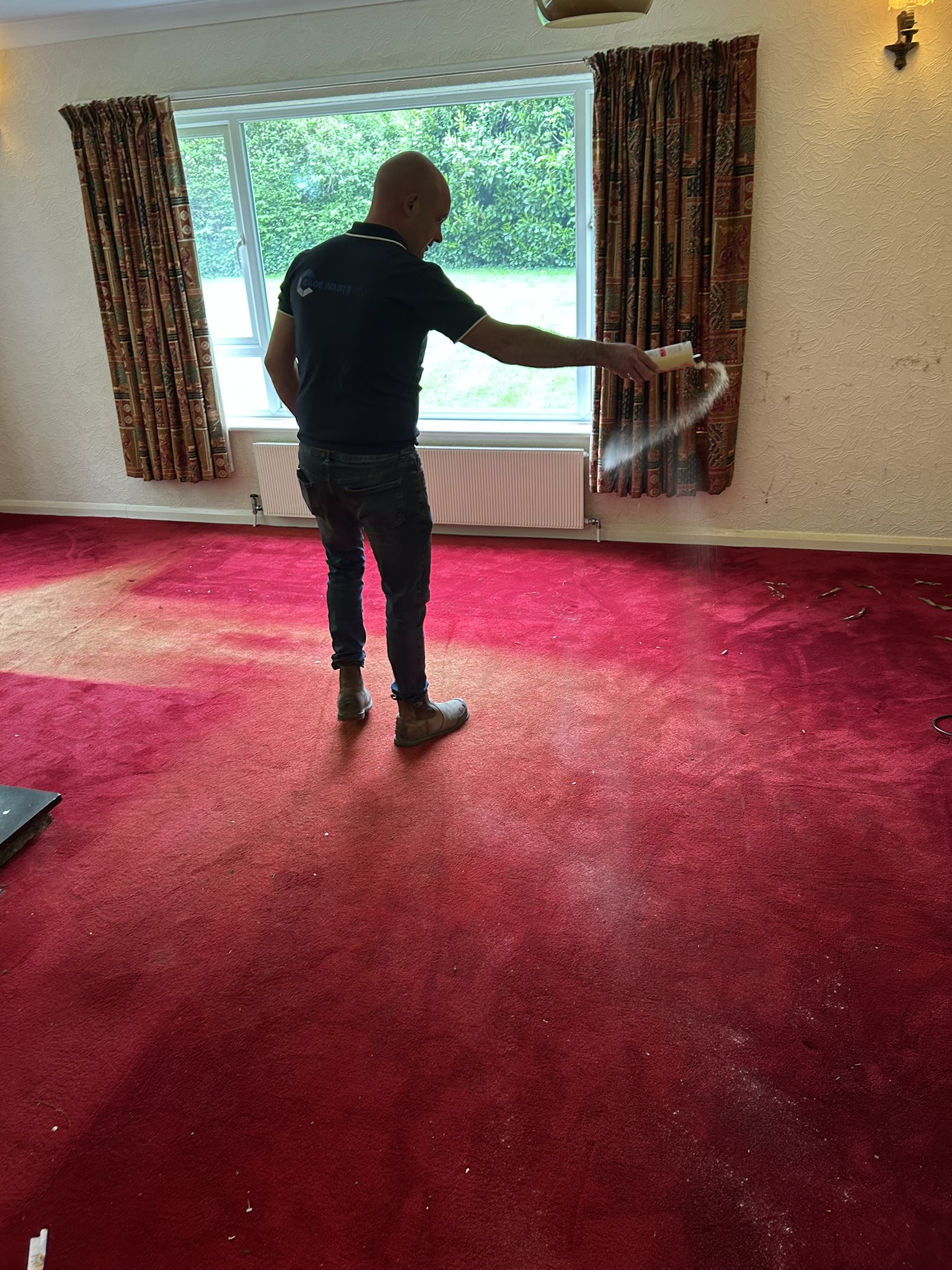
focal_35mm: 26
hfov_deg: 53.1
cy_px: 635
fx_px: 953
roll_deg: +4.8
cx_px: 476
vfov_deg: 67.3
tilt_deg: -22.3
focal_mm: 5.7
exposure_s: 1/50
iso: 125
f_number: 1.5
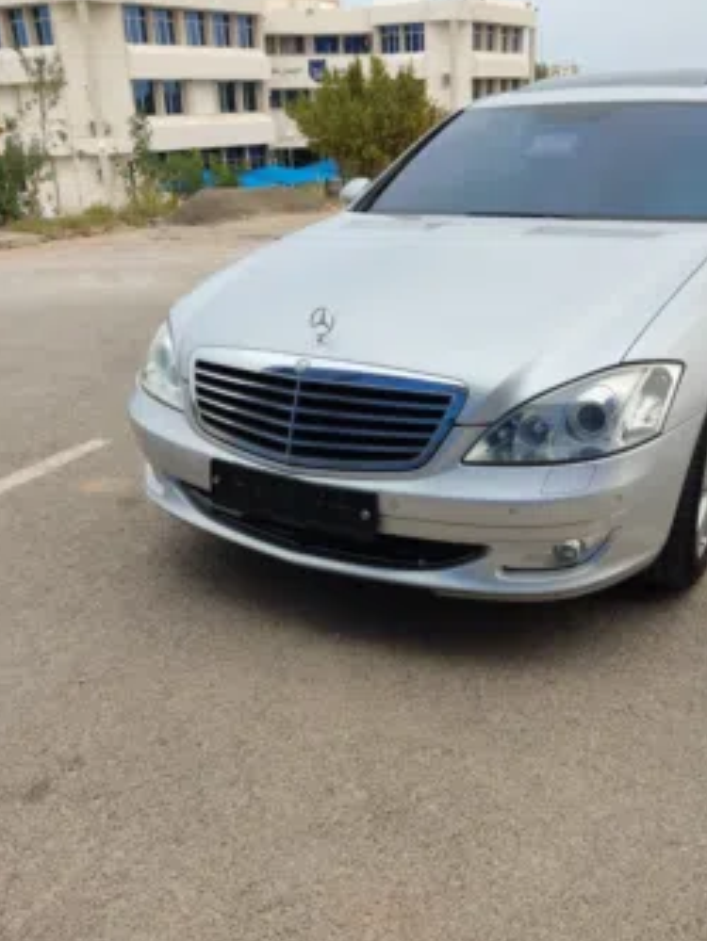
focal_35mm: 30
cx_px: 413
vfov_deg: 59.9
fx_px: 816
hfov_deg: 46.6
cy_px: 452
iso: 50
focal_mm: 4.71
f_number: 1.79
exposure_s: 1/606
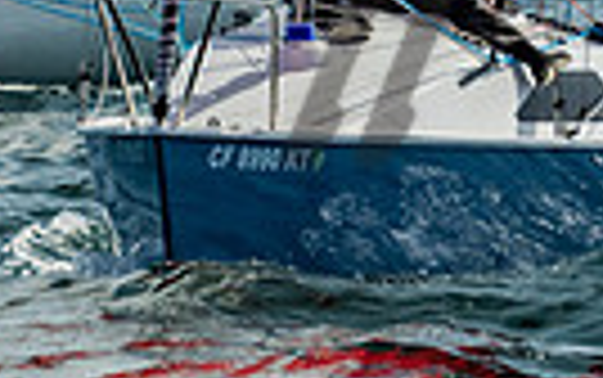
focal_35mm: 1025
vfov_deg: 1.3
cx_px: 146
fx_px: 16859
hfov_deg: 2.0
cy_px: -375
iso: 320
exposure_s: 1/1250
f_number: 6.3
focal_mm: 200
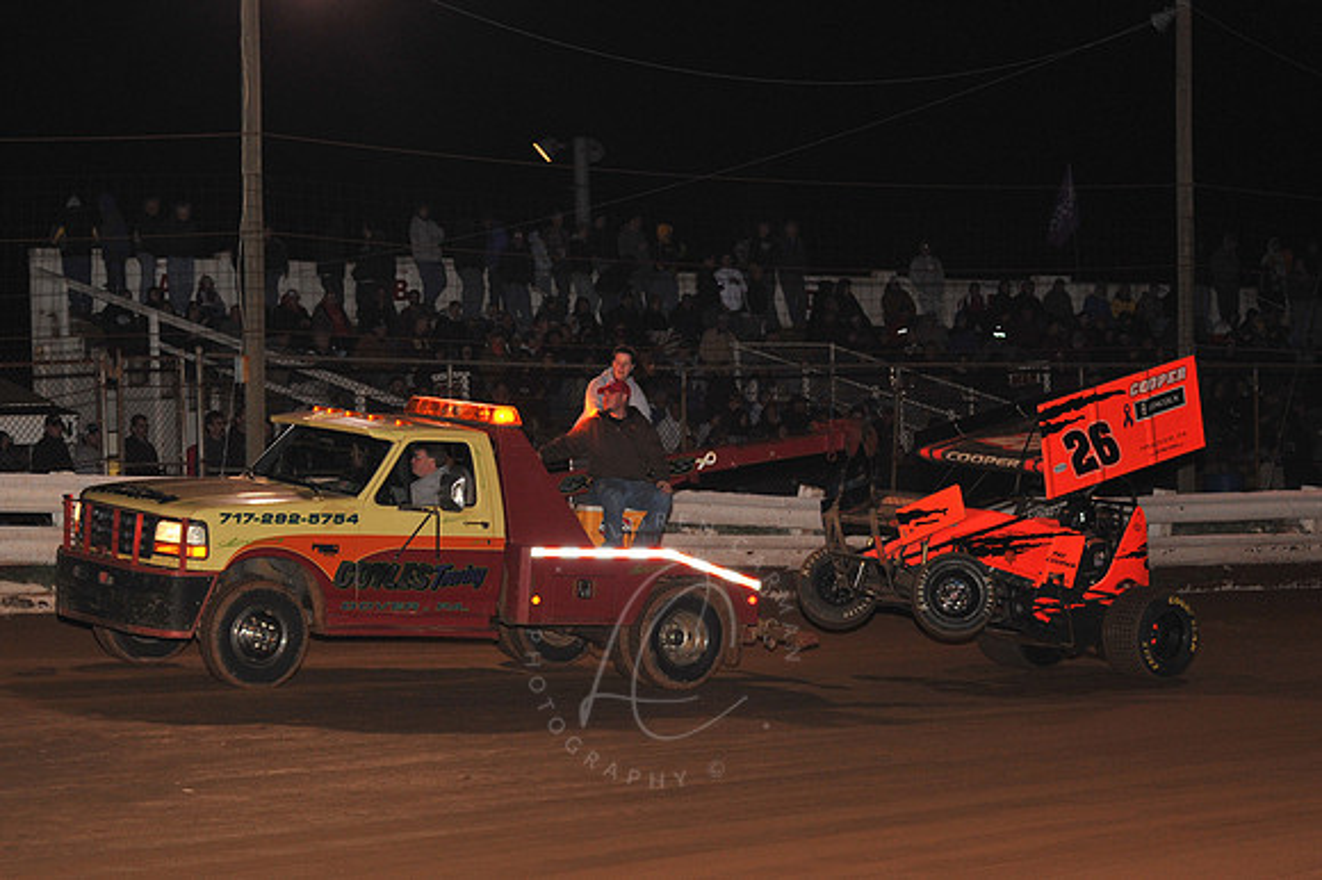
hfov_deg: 23.7
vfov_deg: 15.9
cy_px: 440
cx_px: 661
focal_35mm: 86
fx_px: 3156
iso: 1250
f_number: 6.3
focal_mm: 86
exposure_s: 1/320
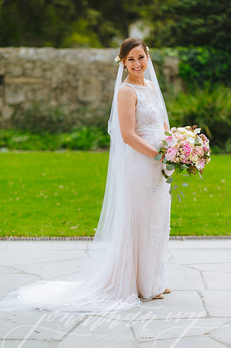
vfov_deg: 23.9
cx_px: 116
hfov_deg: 16.0
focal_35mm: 85
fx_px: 820
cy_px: 174
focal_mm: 85
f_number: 1.8
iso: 200
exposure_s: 1/2500
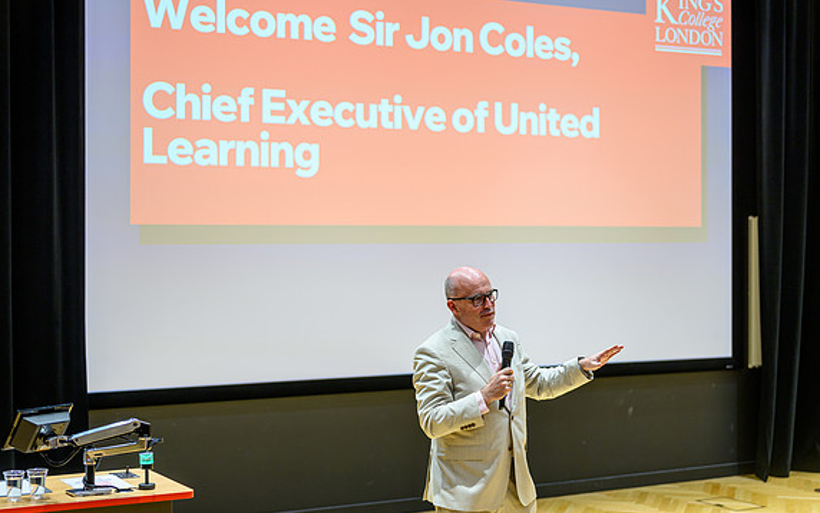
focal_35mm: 59
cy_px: 253
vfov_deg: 22.0
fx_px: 1319
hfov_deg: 34.5
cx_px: 413
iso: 280
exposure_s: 1/125
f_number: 2.4
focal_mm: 56
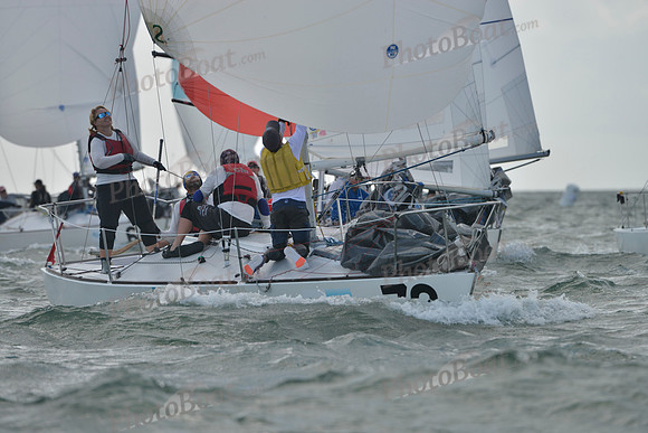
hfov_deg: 5.2
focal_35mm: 400
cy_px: 216
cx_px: 324
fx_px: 7201
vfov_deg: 3.4
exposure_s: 1/1250
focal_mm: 400
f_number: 6.3
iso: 280
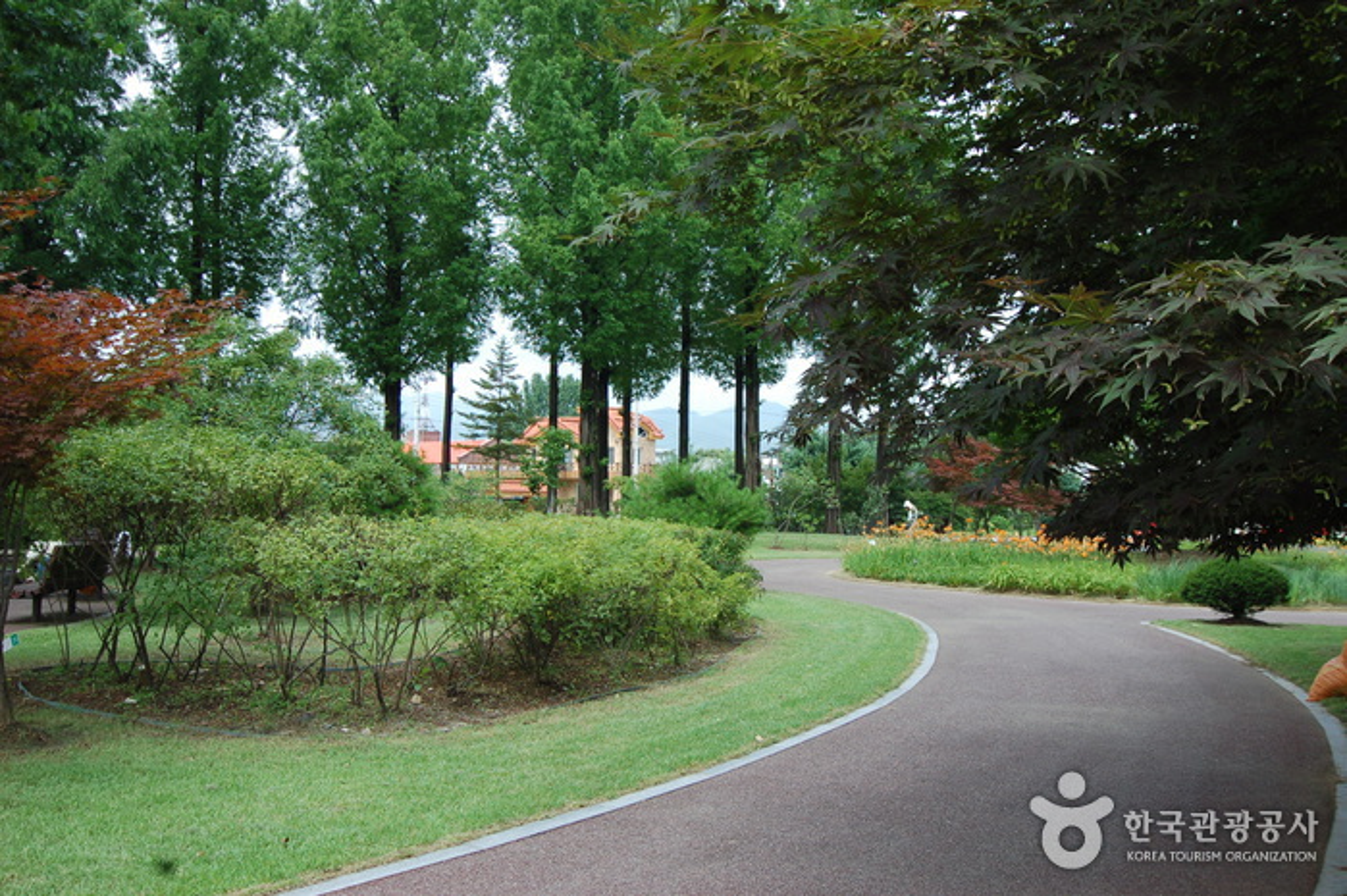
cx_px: 674
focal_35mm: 36
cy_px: 448
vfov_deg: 36.8
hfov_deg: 53.2
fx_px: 1346
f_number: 7.1
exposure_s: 1/200
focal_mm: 24
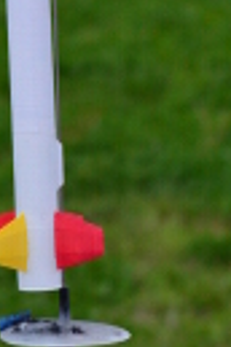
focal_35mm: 539
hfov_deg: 2.6
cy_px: -40
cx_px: 58
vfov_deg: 3.8
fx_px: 5187
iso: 1600
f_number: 7.1
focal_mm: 116
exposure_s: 1/4000
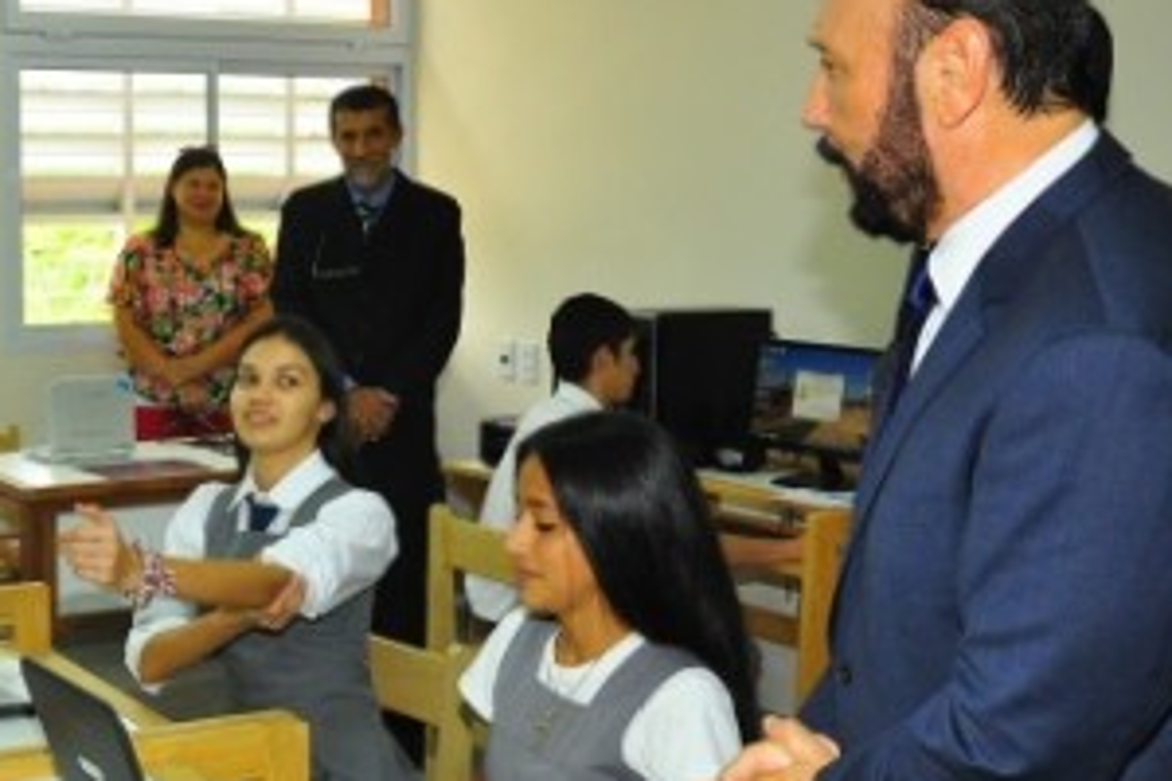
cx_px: 223
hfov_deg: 35.6
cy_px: 510
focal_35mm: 54
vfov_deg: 25.0
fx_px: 1758
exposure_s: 1/160
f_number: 6.3
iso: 1000
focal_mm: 18
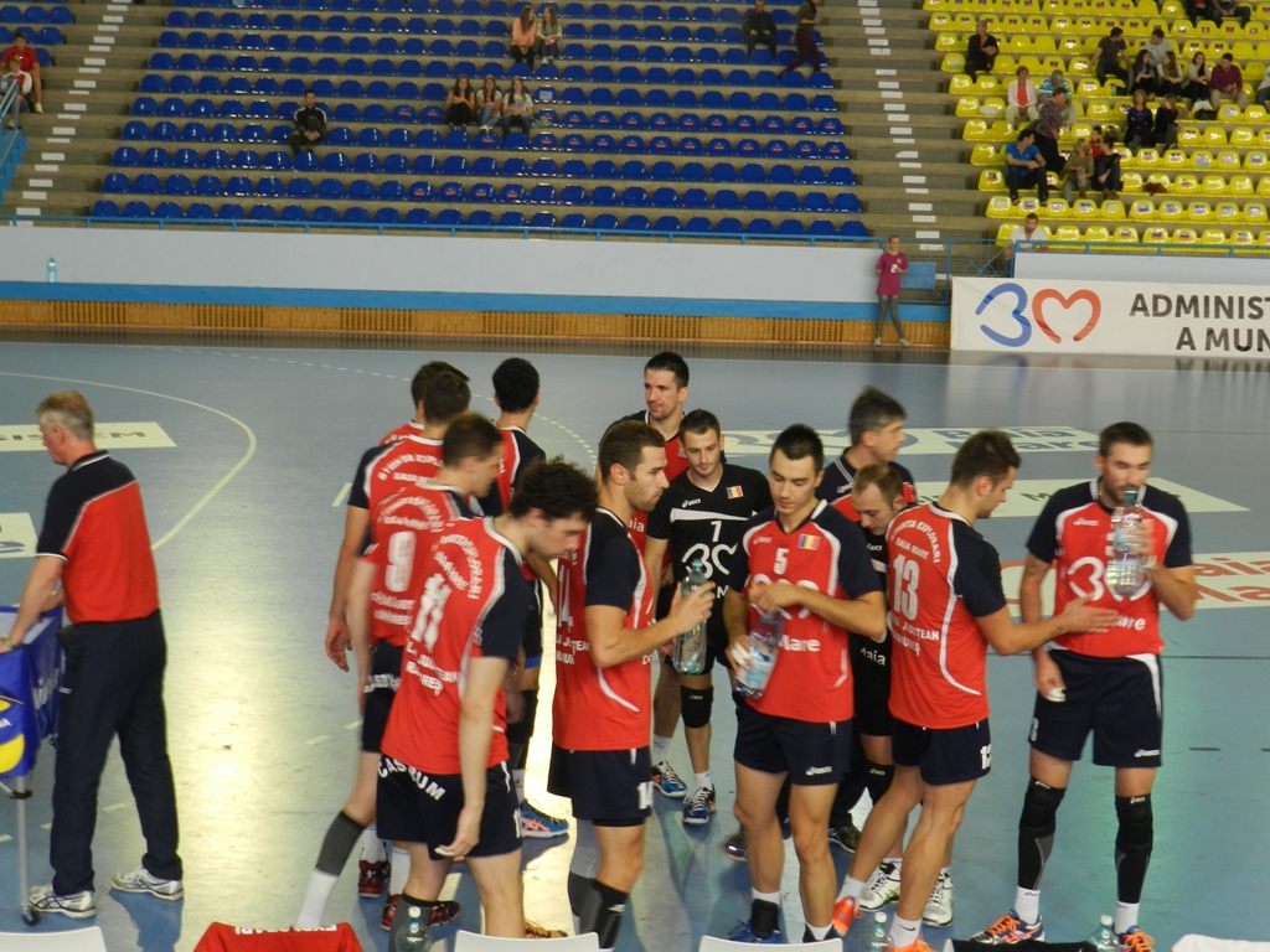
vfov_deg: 27.5
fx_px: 1944
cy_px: 476
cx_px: 635
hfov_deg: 36.2
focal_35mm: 53
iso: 200
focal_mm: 9.4
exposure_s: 1/30
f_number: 4.4
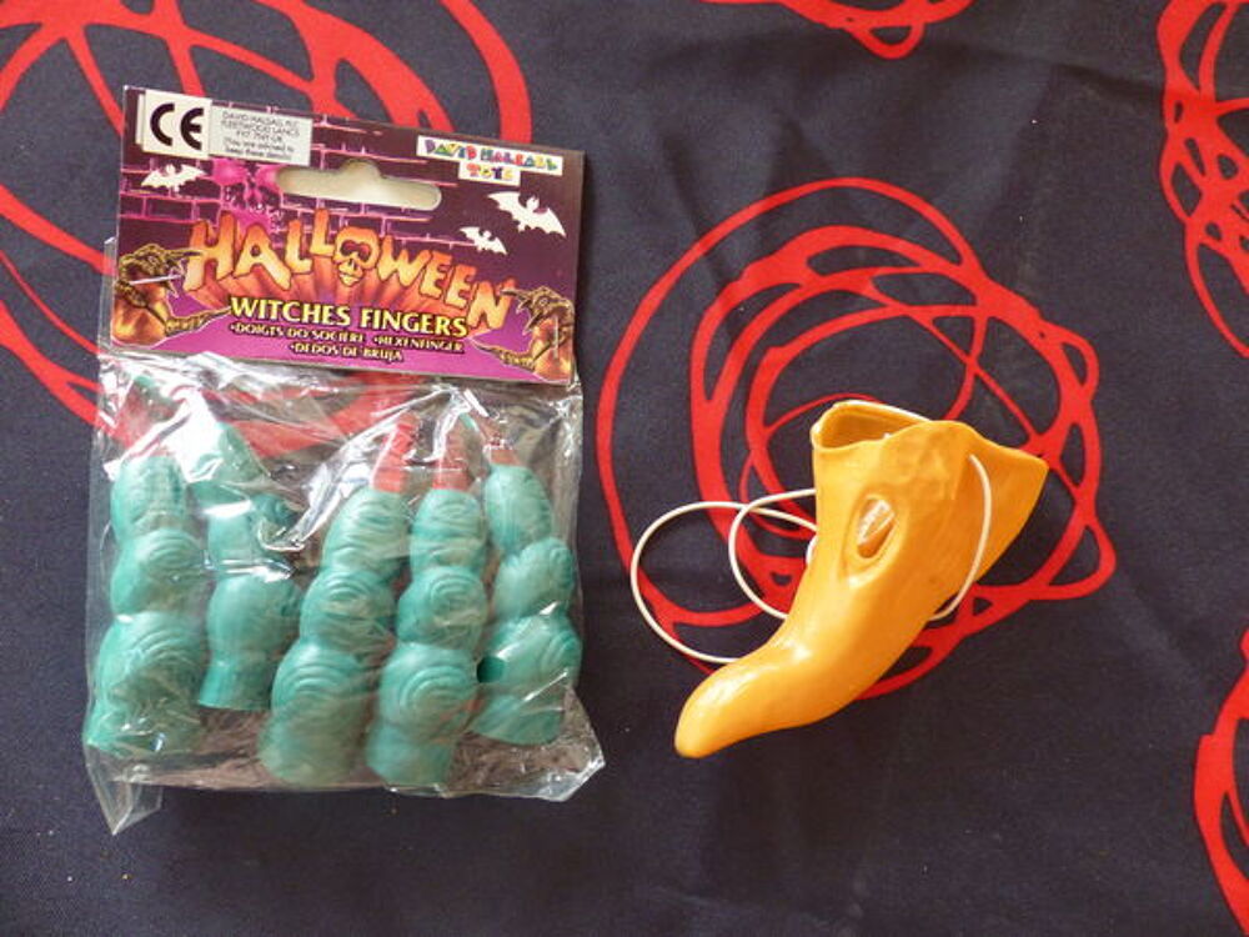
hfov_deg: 69.4
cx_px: 624
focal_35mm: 25
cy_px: 468
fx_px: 902
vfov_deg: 54.9
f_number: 2.8
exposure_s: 1/13
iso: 400
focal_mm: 4.5
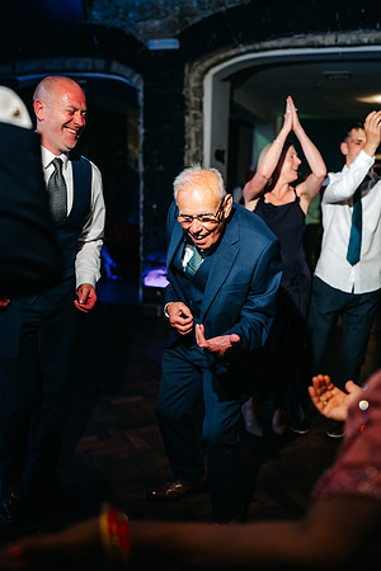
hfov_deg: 37.9
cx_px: 190
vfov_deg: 54.4
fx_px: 556
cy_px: 286
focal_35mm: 35
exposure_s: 1/200
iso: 400
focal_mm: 35
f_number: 2
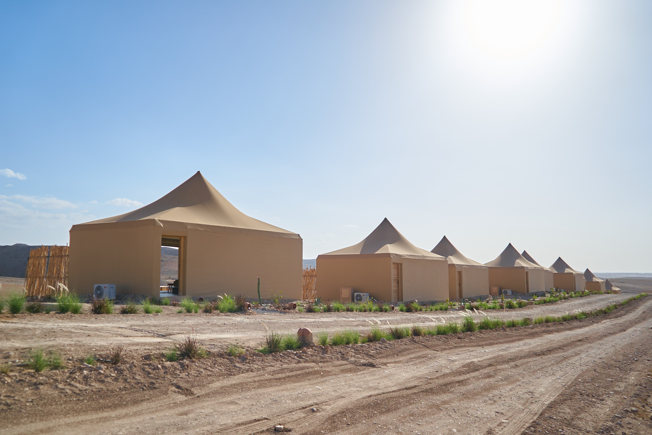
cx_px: 326
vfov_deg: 46.5
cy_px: 218
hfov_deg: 65.4
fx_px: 507
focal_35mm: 28
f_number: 3.5
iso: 160
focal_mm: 28
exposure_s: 1/3200
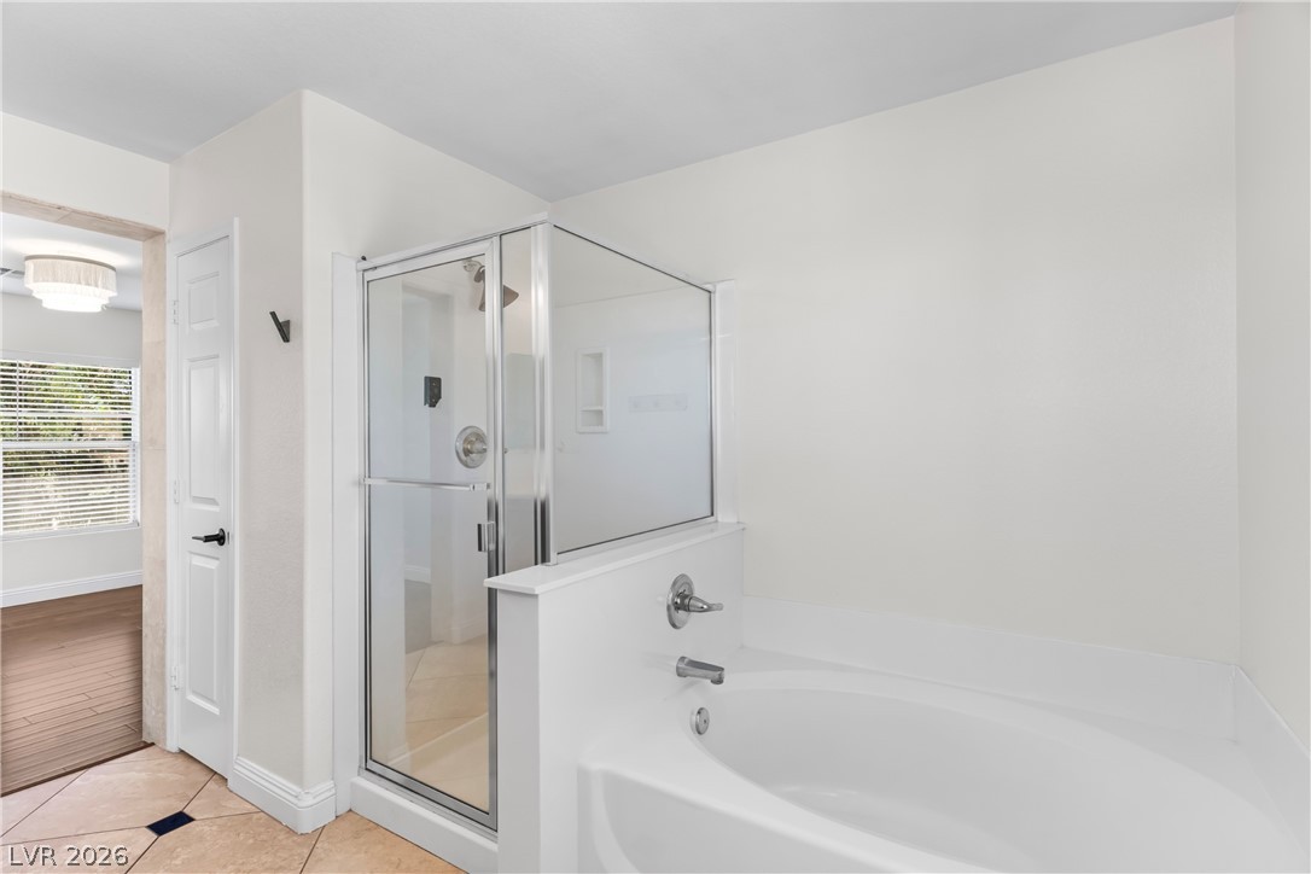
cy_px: 437
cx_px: 656
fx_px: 619
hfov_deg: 93.3
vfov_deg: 70.4
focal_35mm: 17
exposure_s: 1/15
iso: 400
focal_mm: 17
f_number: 8
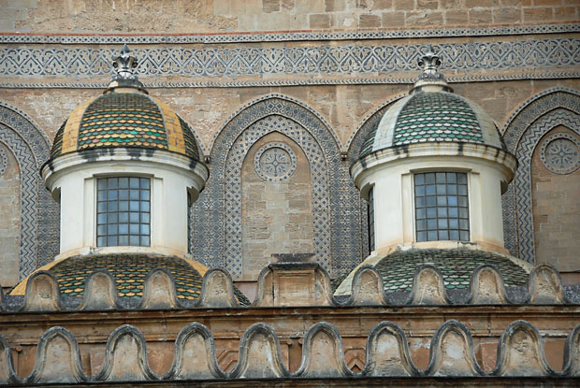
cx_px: 290
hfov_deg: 14.4
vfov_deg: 9.7
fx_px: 2299
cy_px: 194
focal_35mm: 142
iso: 200
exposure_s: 1/400
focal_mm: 95
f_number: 5.3
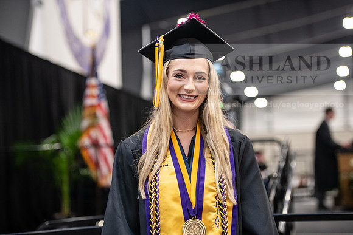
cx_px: 176
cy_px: 118
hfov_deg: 21.5
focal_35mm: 95
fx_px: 932
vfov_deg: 14.4
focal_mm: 95
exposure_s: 1/200
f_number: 2.8
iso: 3200
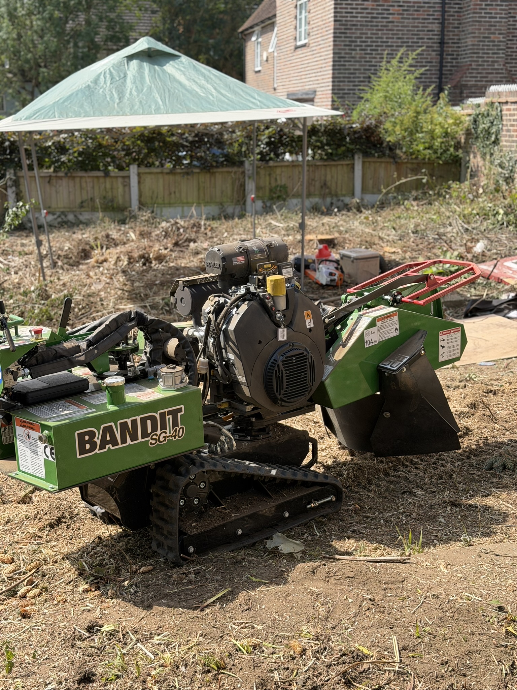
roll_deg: -0.6
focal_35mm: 48
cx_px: 258
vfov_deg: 39.7
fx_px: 956
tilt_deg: -12.6
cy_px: 345
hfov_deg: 30.3
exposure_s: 1/1429
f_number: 1.78
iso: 80
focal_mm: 6.76
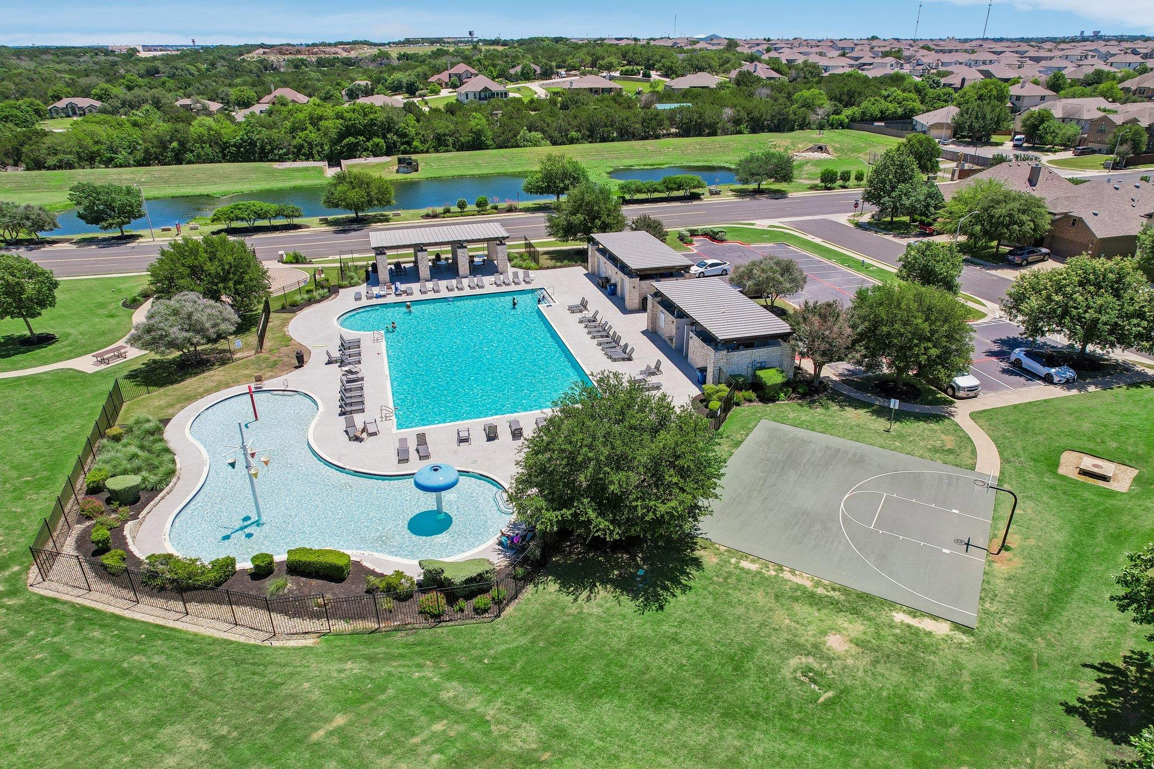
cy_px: 384
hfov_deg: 78.6
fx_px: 705
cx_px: 577
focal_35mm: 22
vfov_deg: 57.2
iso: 140
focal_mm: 8.4
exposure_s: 1/2500
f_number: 2.8
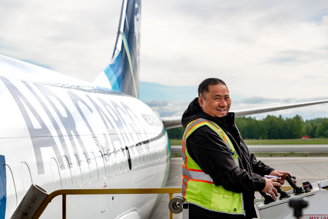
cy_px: 110
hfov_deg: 24.8
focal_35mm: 82
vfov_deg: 16.7
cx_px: 164
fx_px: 747
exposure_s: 1/640
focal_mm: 82
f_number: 7.1
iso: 200
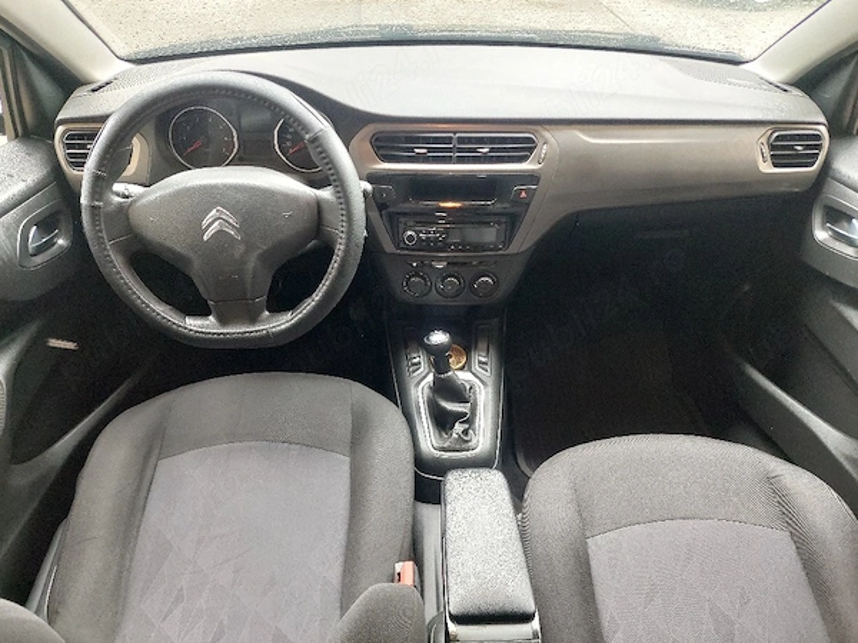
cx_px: 429
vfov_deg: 54.9
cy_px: 322
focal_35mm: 25
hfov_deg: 69.4
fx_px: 620
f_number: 1.8
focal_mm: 5.23
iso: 320
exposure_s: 1/50
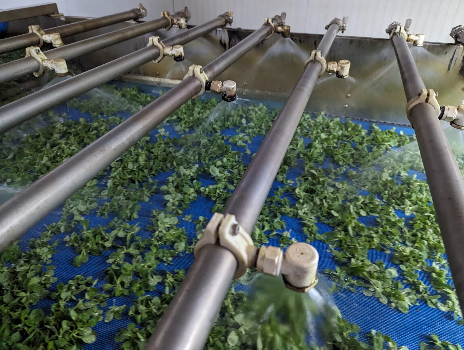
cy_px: 175
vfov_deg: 56.9
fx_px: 322
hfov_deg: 71.5
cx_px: 232
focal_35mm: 24
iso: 1591
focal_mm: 6.81
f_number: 1.85
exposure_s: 1/100
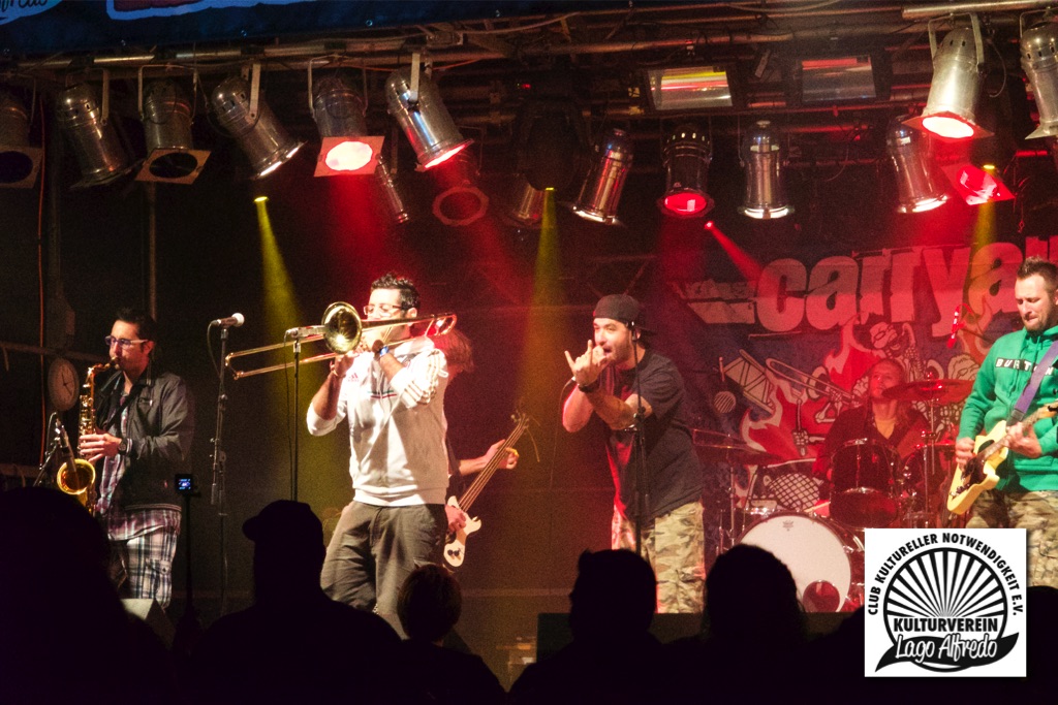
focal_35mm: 117
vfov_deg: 11.7
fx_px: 3439
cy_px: 352
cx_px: 529
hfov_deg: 17.5
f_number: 22
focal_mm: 117
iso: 64000
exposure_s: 1/90
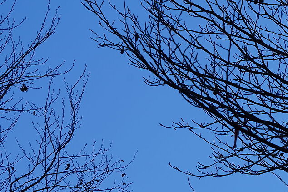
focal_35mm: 265
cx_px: 538
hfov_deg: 7.5
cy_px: 362
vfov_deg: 5.1
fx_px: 2120
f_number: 11
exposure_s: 1/2.5
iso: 100
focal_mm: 70
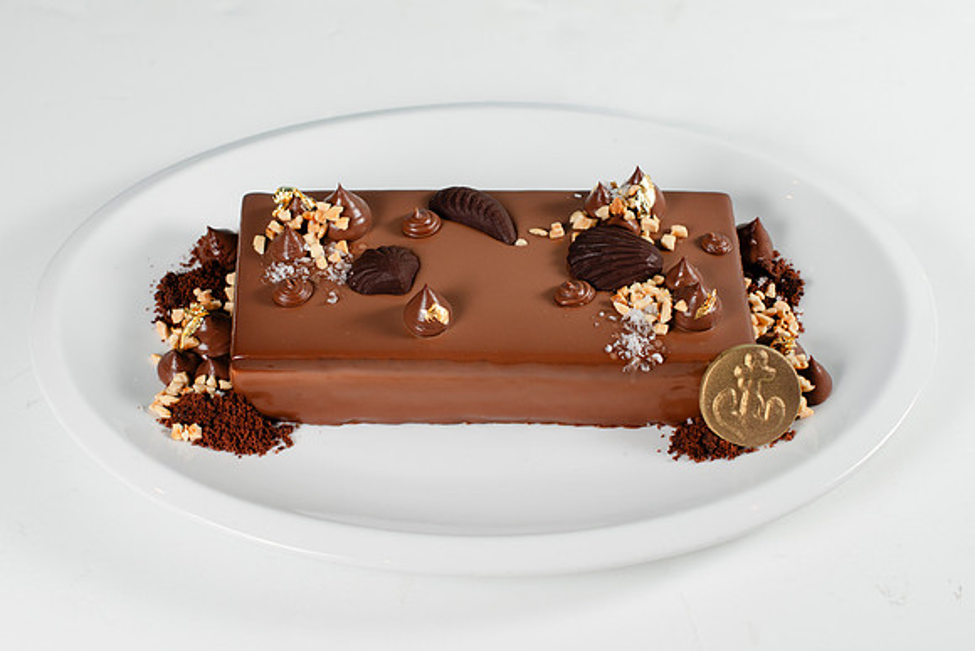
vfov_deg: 20.7
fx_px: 1778
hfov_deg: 30.7
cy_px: 312
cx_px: 459
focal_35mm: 66
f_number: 5.6
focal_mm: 50
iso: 200
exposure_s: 1/200
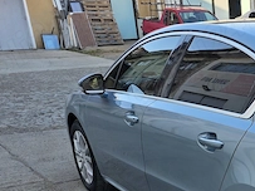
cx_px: 294
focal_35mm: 68
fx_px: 501
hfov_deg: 26.0
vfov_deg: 19.8
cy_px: 253
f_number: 1.7
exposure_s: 1/359
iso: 25
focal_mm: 6.3
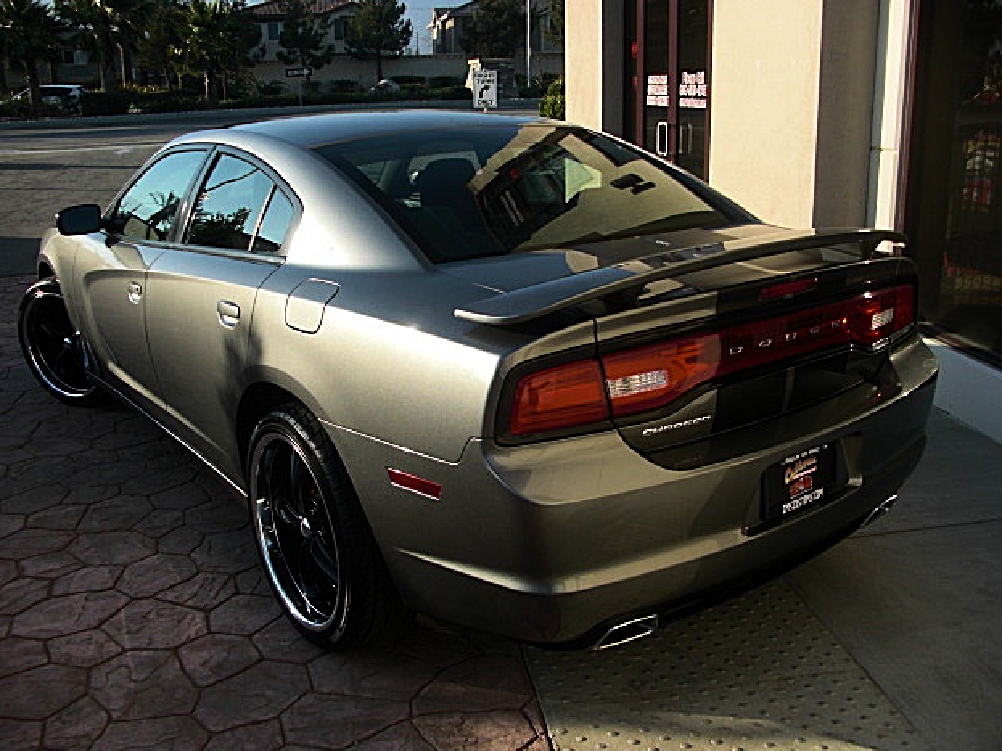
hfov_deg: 50.1
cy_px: 381
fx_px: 1071
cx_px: 499
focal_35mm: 37
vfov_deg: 38.7
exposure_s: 1/640
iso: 50
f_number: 2.8
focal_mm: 6.3
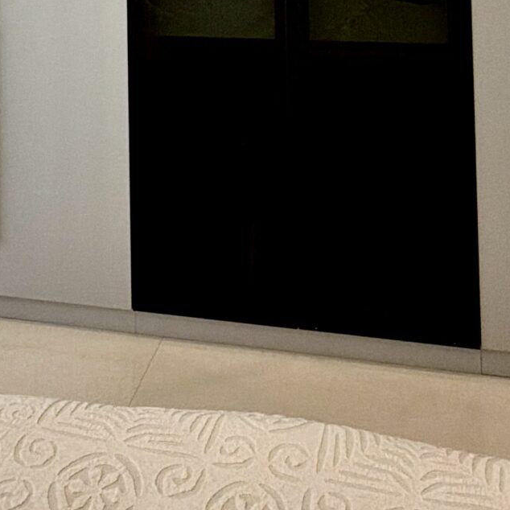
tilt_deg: +1.9
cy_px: -185
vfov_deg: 27.3
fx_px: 833
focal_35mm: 50
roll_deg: +1.3
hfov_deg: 34.0
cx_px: 216
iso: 125
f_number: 2.2
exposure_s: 1/121
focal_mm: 2.22
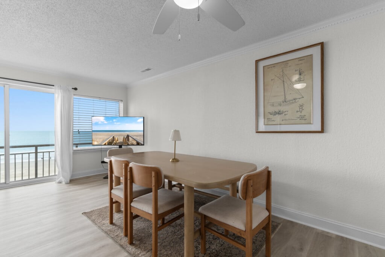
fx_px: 160
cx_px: 192
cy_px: 128
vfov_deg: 77.3
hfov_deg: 100.4
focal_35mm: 15
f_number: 4.5
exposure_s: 1/30
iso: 100
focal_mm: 10
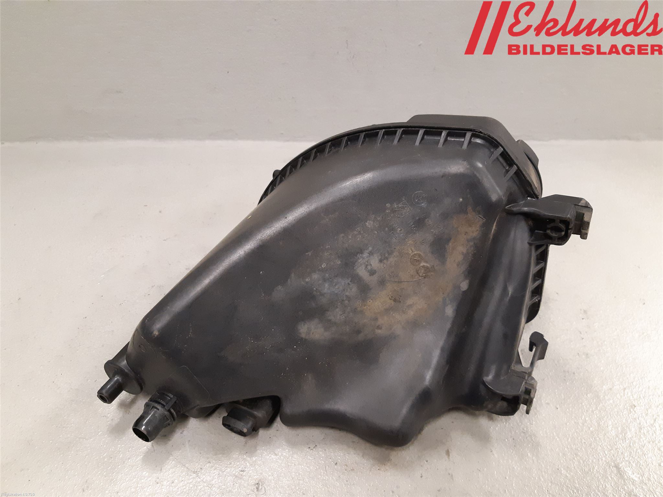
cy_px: 248
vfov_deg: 53.1
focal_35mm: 26
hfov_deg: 67.3
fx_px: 498
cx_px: 332
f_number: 1.7
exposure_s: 1/50
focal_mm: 3.93
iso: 320
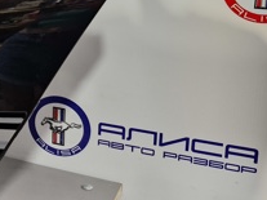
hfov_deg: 23.8
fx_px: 547
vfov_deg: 20.3
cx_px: -89
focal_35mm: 71
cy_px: 25
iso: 640
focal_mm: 5.54
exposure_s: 1/100
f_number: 1.8
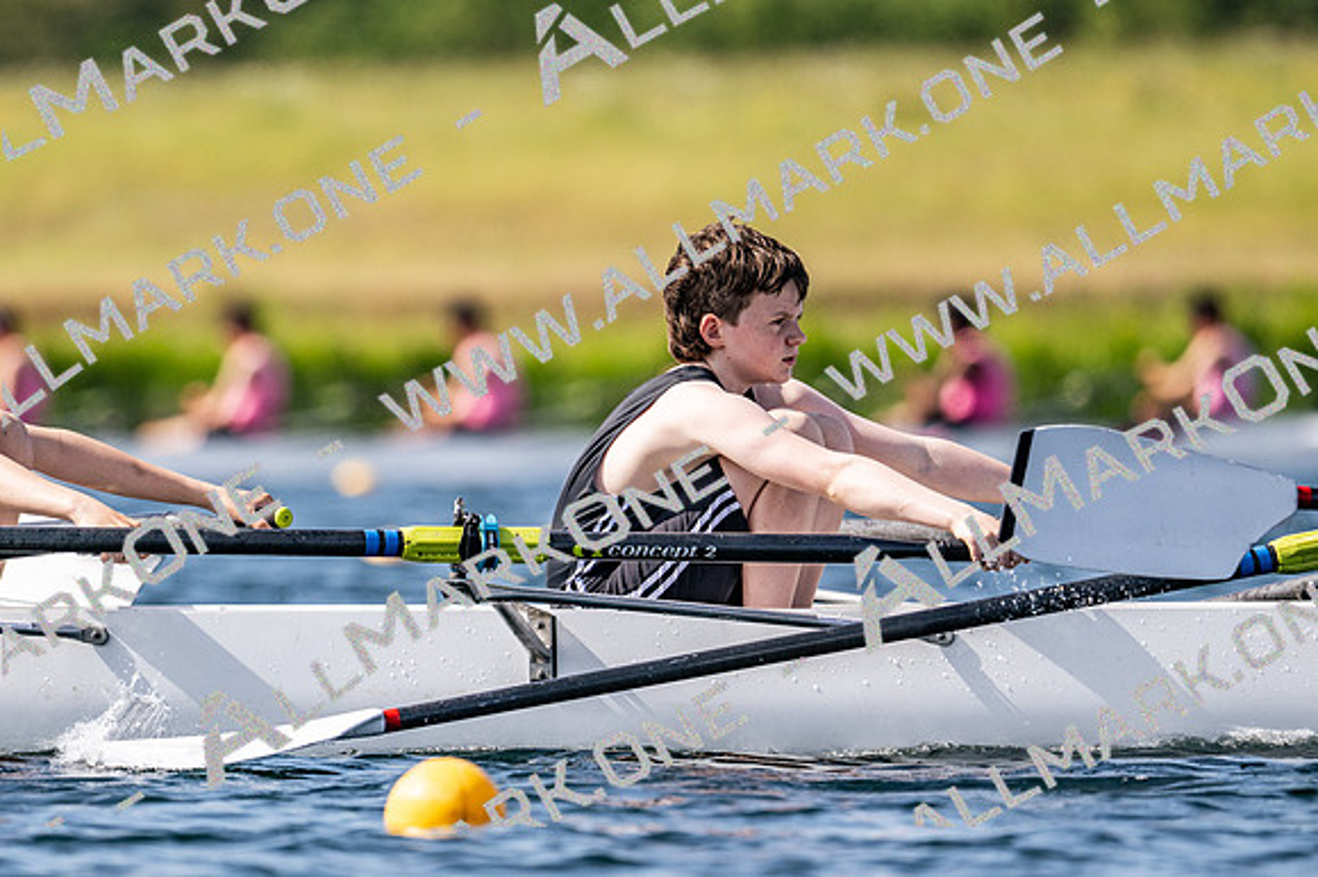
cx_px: 659
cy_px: 438
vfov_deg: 2.3
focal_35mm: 600
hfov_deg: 3.4
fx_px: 21953
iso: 220
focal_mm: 400
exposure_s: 1/2500
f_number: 4.5
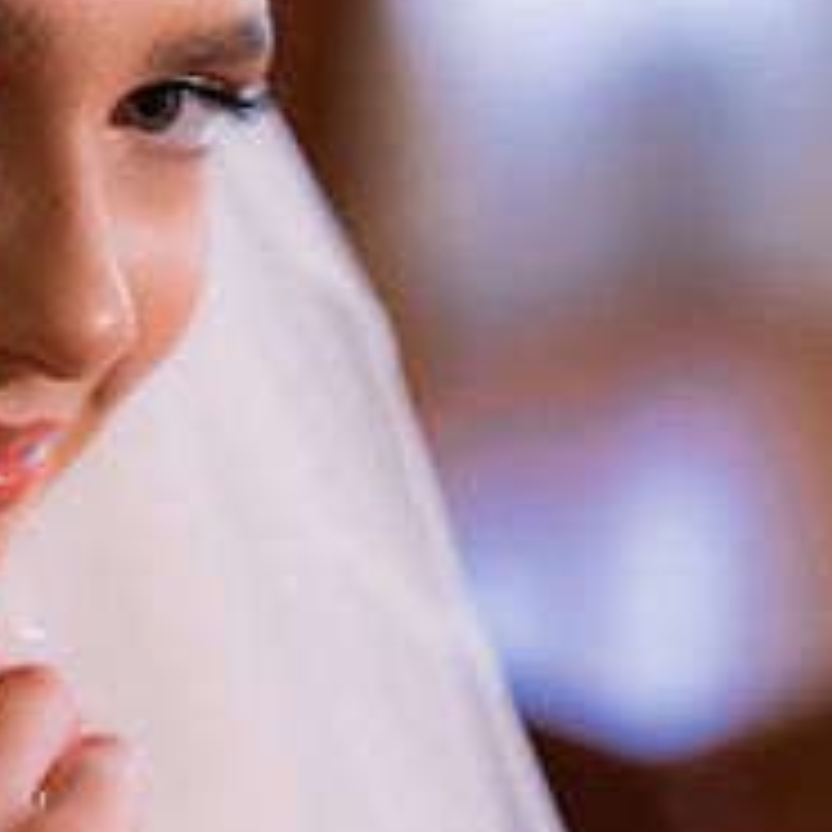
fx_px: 4786
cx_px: 178
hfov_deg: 9.9
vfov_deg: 9.9
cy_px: 580
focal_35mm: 176
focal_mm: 85
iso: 500
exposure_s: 1/80
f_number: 2.8
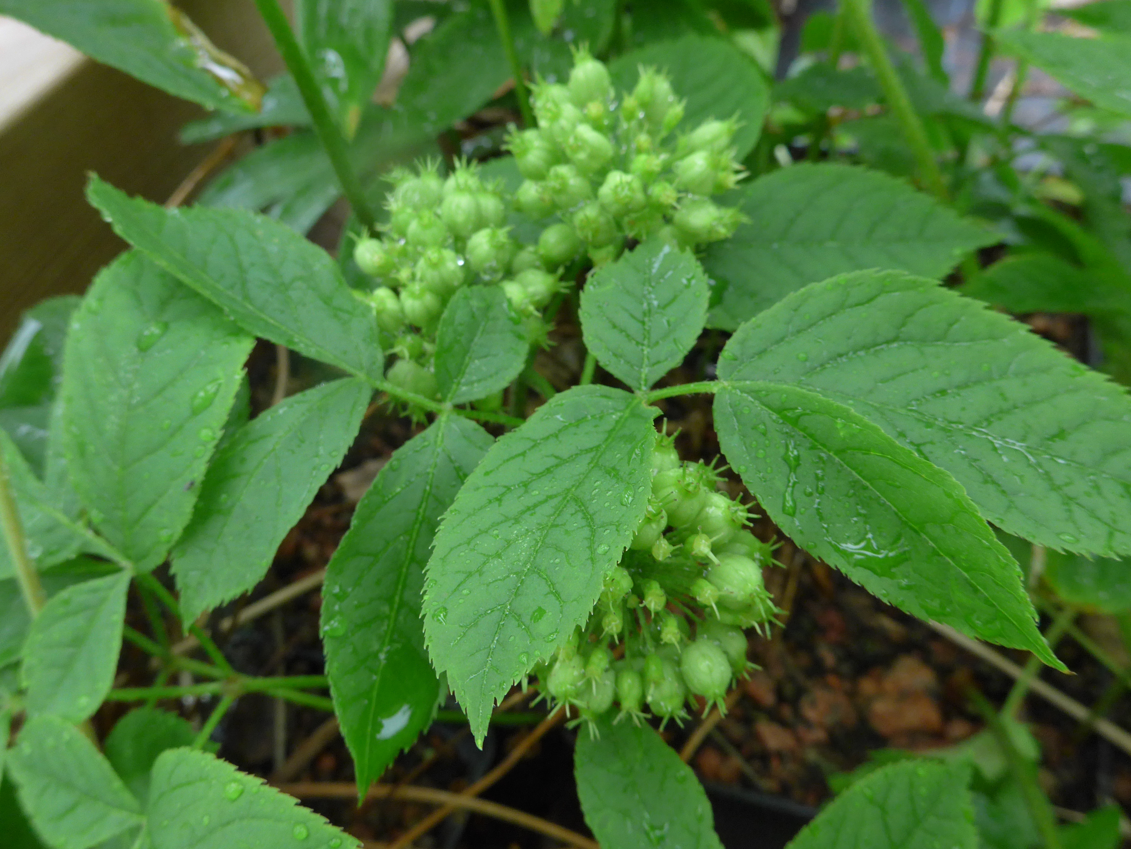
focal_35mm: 29
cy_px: 427
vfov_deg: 48.2
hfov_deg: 61.7
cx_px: 556
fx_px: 948
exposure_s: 1/30
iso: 400
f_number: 4.5
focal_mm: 6
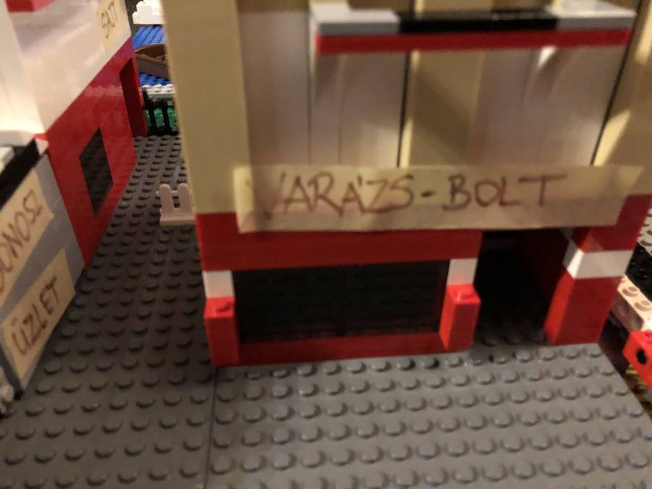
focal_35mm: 28
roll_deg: +0.5
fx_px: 527
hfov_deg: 63.4
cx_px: 326
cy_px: 244
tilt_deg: -33.8
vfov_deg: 49.7
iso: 200
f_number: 1.8
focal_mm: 3.99
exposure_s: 1/4
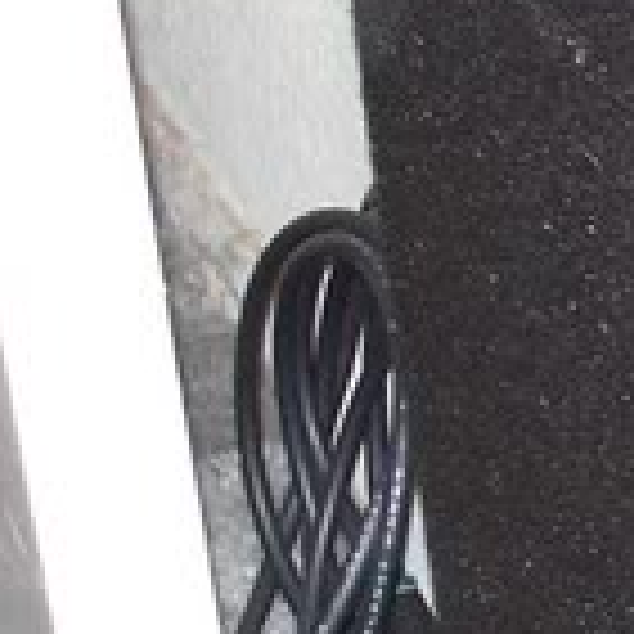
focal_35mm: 265
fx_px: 5491
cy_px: 499
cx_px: 1722
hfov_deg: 6.2
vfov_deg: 6.6
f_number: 3.4
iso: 125
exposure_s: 1/60
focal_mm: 8.6
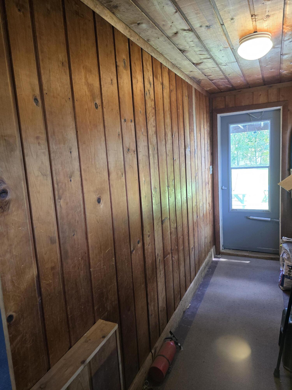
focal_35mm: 23
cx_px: 146
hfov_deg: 58.9
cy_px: 195
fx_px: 259
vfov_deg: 73.9
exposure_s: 1/120
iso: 320
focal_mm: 6.3
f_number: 1.7
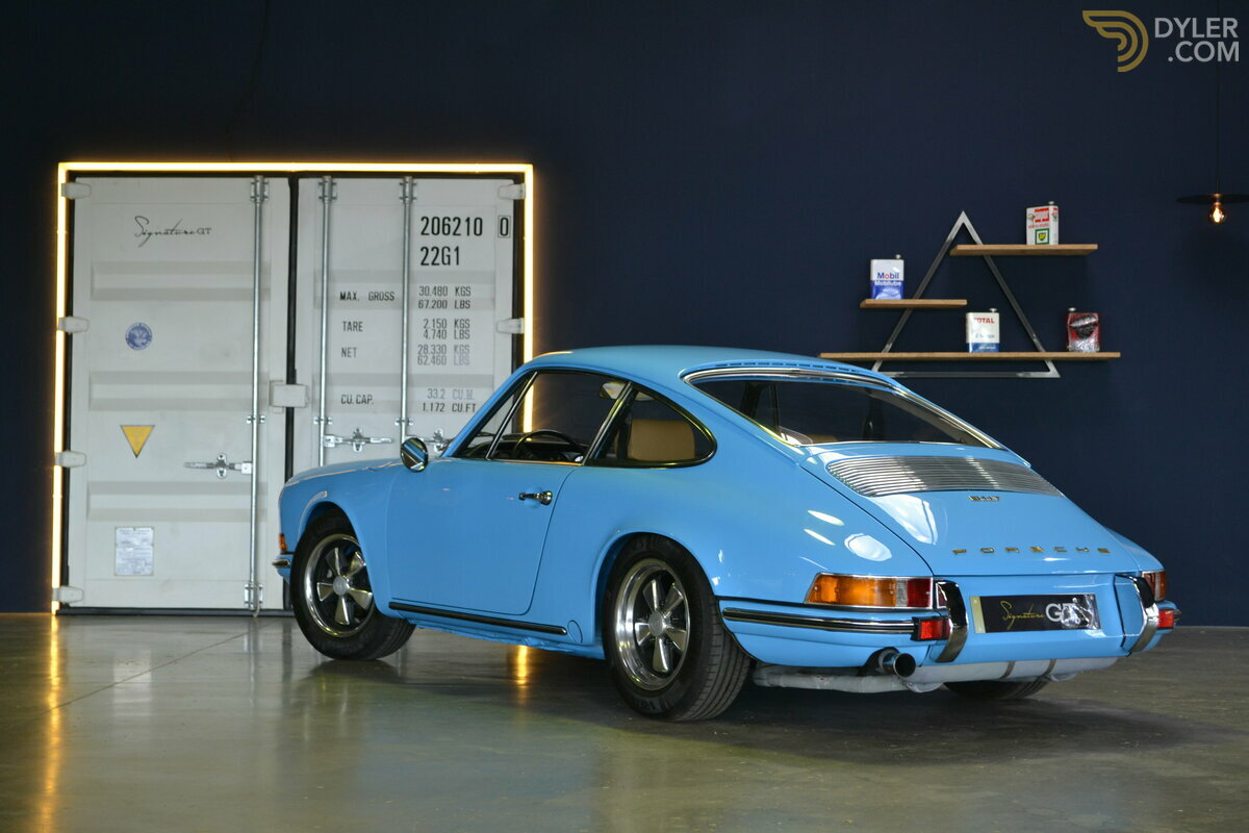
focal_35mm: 60
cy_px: 416
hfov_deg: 33.4
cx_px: 624
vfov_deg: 22.6
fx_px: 2082
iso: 400
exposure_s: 1/50
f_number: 5.3
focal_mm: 40
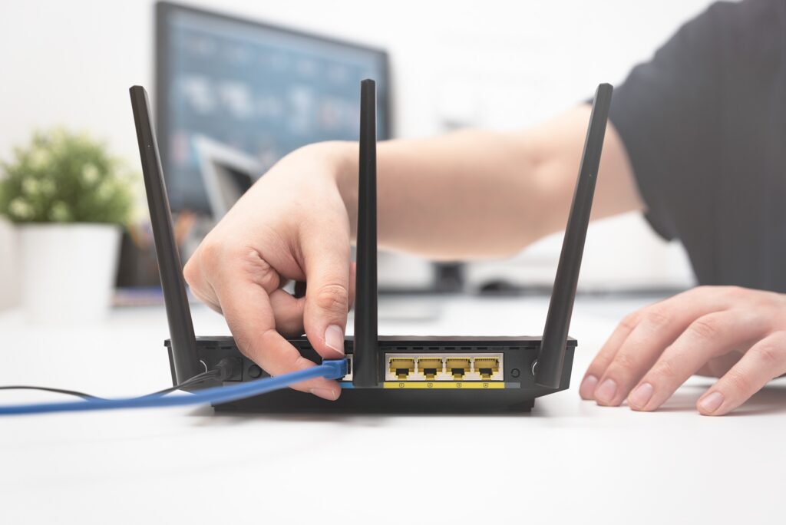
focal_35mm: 48
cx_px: 393
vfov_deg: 28.1
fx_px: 1049
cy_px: 262
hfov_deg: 41.1
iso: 200
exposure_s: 1/100
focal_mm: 48
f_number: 4
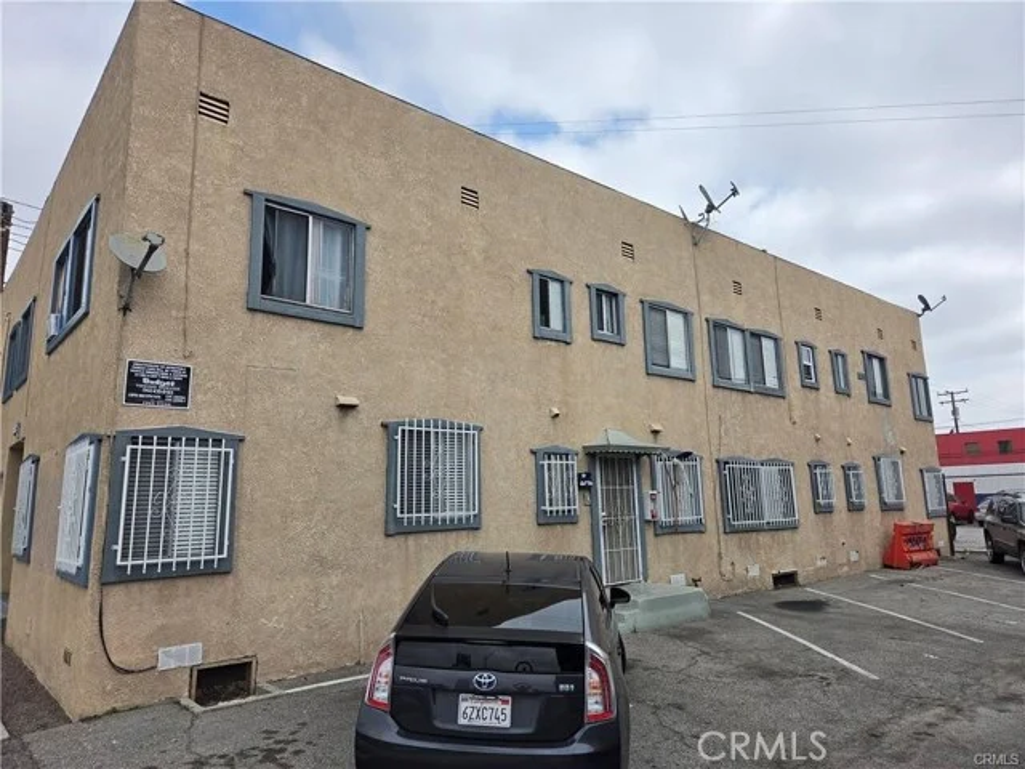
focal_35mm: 23
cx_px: 512
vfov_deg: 58.9
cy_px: 384
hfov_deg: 73.9
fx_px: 681
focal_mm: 5.4
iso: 80
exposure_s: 1/4899
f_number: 1.8
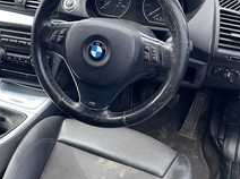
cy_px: 87
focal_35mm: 43
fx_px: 297
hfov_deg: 43.3
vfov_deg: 33.5
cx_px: 79
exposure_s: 1/184
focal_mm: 5.7
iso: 40
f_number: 1.5
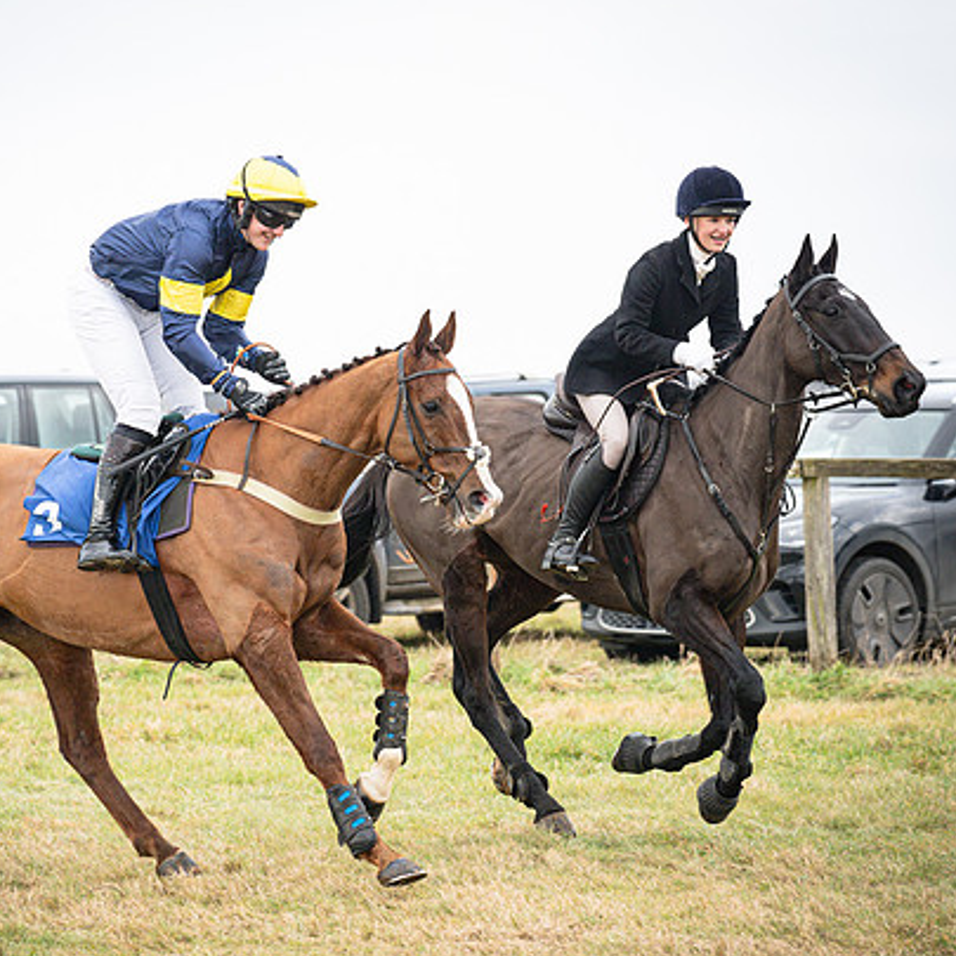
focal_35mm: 203
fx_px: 6343
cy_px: 519
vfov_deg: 8.6
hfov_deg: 8.6
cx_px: 322
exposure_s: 1/1000
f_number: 4.5
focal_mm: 135
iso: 500
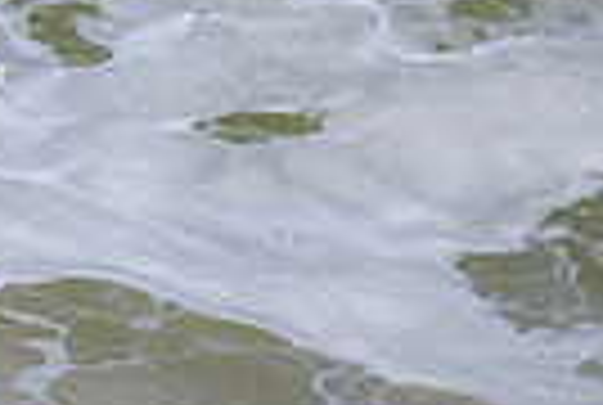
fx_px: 57983
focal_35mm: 3454
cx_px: -634
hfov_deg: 0.6
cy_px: -25
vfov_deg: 0.4
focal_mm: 800
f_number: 11
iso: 450
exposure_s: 1/2000
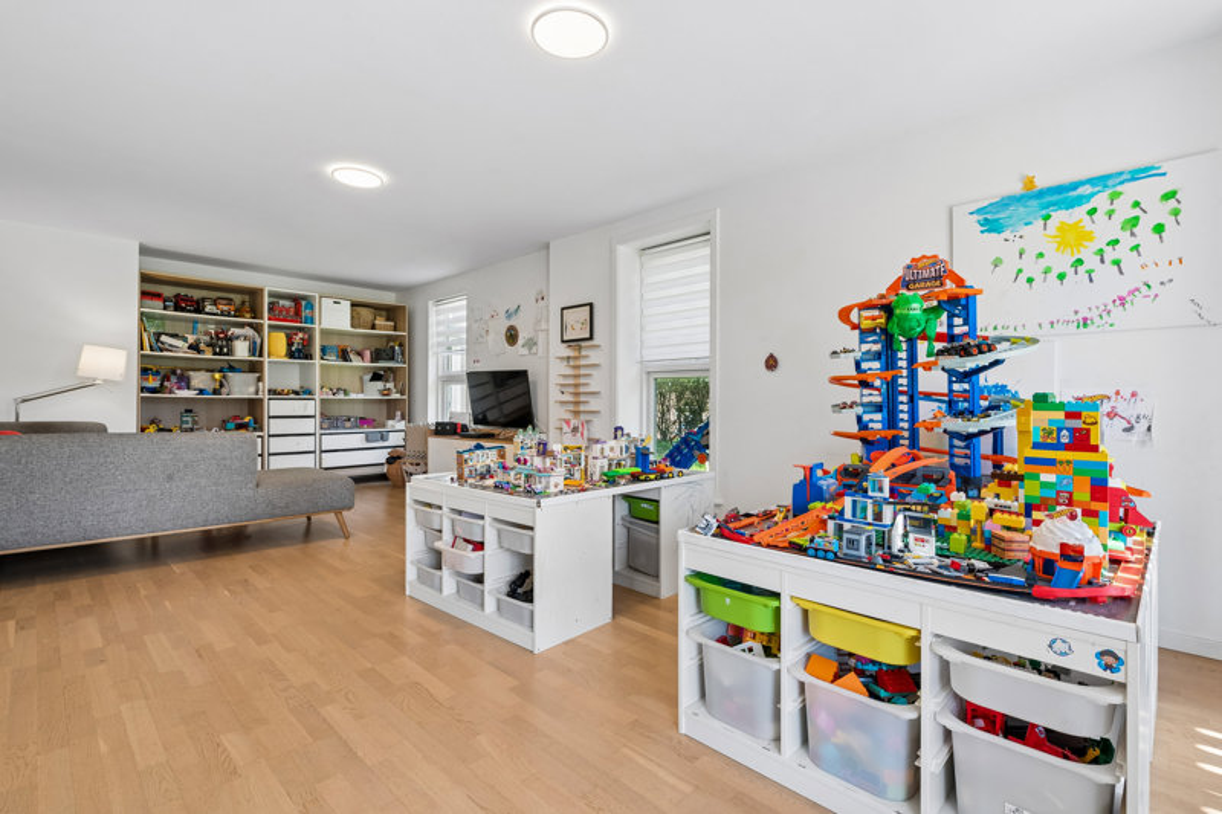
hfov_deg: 93.3
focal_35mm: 17
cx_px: 611
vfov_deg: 70.4
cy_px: 407
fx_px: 577
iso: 400
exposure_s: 1/15
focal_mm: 17
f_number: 13
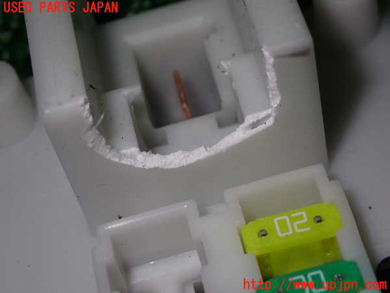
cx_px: 195
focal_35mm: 88
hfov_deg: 22.3
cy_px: 146
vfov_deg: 16.8
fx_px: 991
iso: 200
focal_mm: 15.66
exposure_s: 1/80
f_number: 13
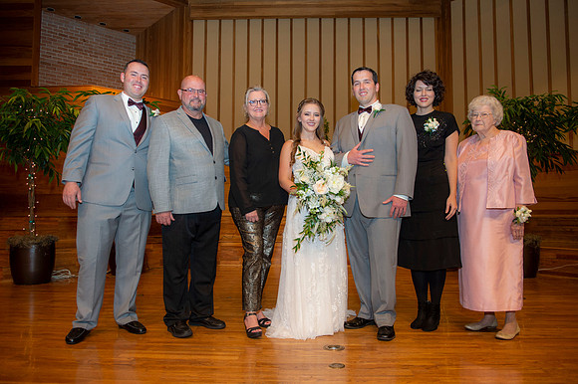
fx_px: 433
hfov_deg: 67.4
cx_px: 289
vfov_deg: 47.9
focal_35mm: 27
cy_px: 192
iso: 800
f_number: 3.5
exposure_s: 1/200
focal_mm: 27
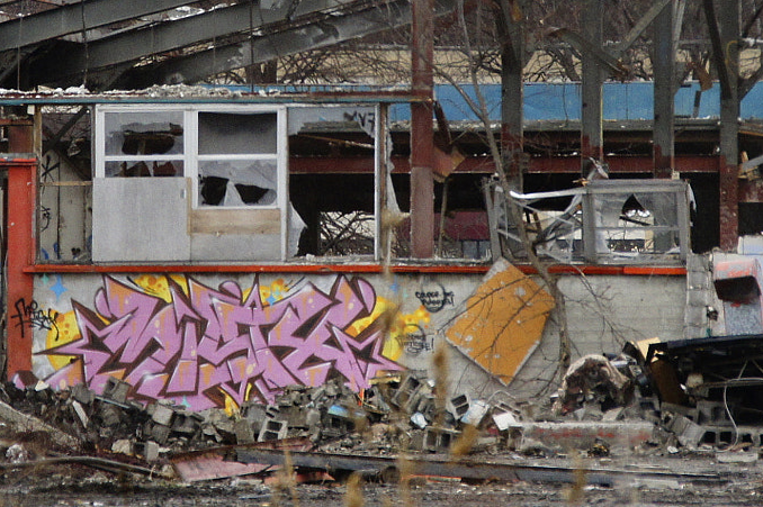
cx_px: 317
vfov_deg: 2.9
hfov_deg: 4.3
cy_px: 29
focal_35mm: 478
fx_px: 10127
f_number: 7.1
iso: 800
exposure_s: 1/640
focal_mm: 135
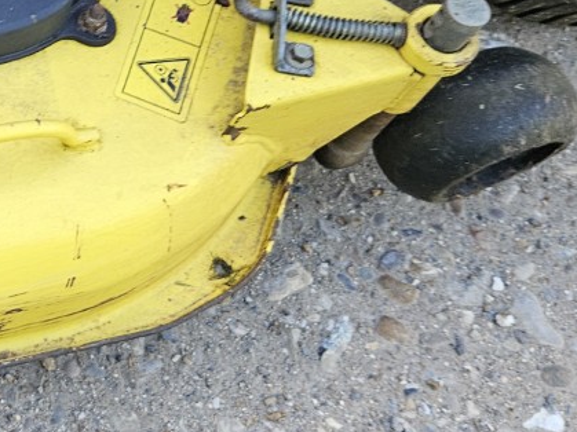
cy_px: 14
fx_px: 1316
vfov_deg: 18.2
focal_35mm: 79
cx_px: -205
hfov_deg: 21.9
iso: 80
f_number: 1.8
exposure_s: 1/180
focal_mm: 5.4
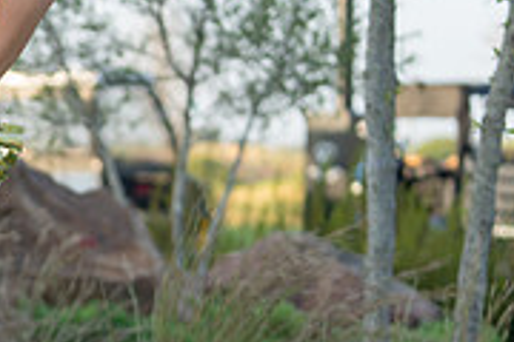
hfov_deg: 8.9
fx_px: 3227
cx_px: -188
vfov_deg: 6.1
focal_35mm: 226
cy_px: 167
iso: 100
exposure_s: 1/400
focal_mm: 70
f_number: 2.8
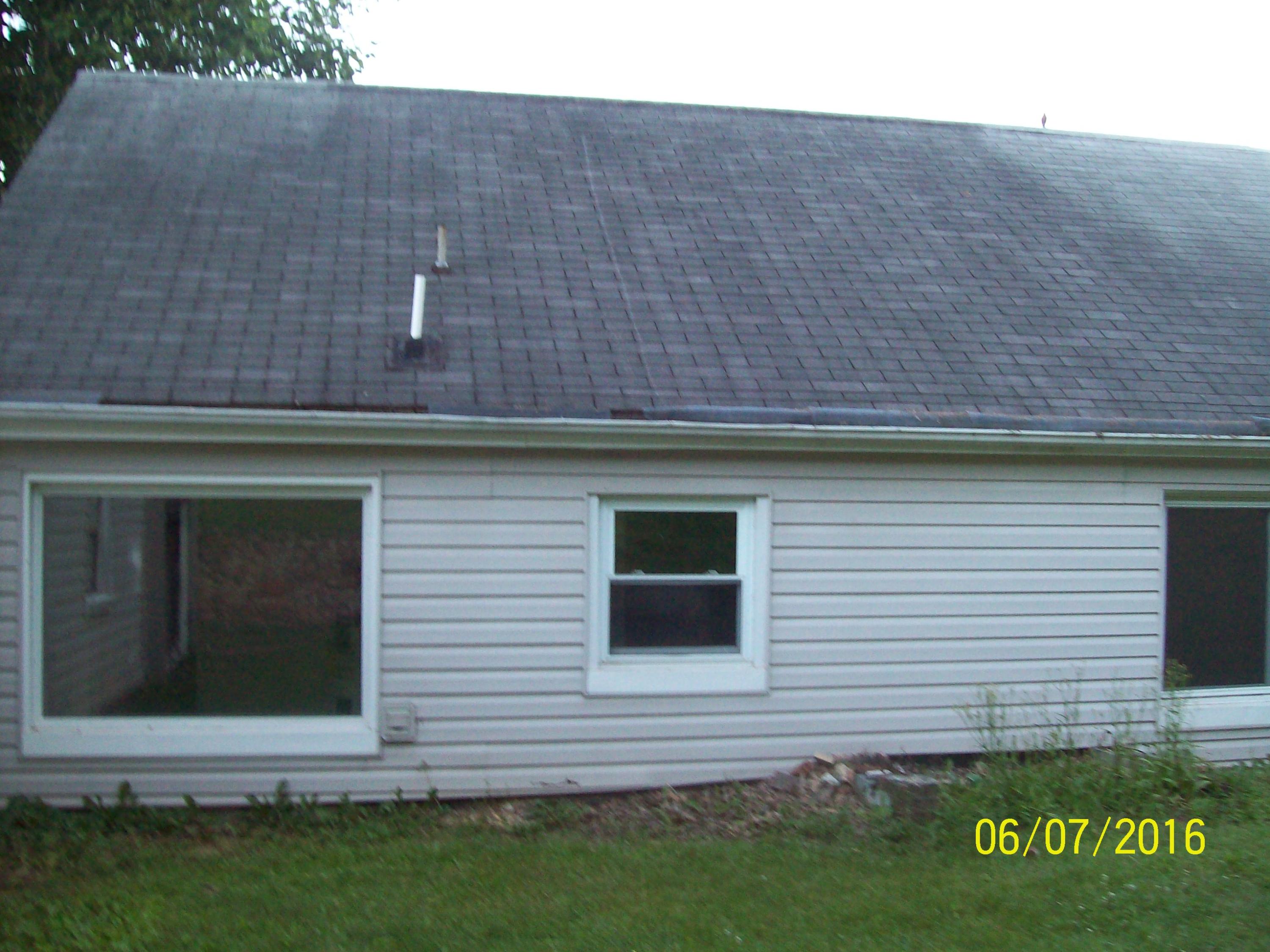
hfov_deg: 51.4
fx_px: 1321
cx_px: 635
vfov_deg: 39.7
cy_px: 476
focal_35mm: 36
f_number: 2.7
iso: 200
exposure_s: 1/64
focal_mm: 6
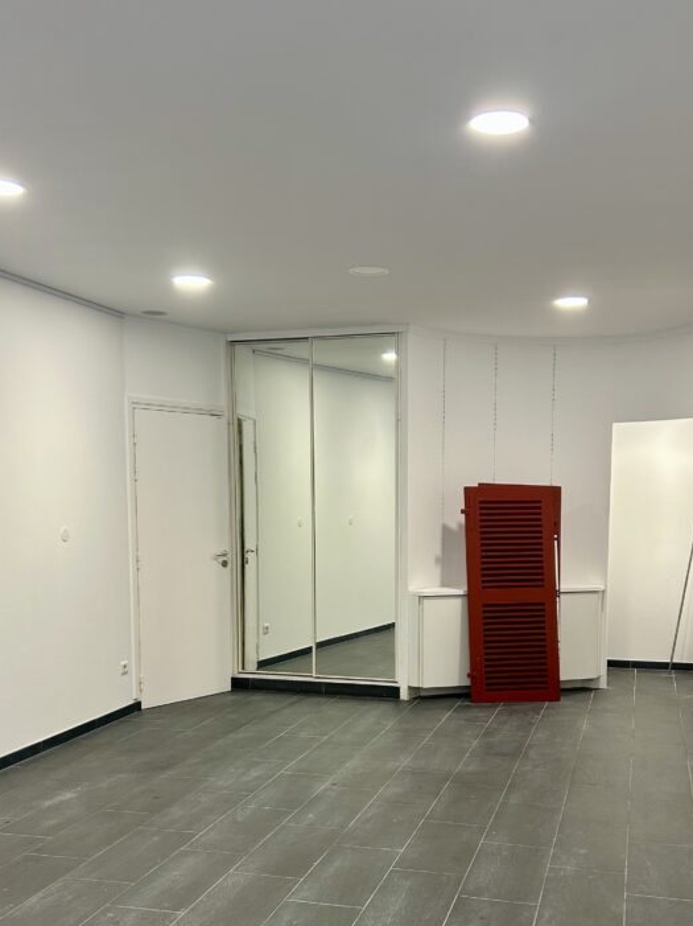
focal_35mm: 38
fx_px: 1015
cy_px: 601
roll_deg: +0.1
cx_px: 403
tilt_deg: -5.9
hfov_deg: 37.6
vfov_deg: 48.3
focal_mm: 5.7
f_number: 1.5
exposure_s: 1/100
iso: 80
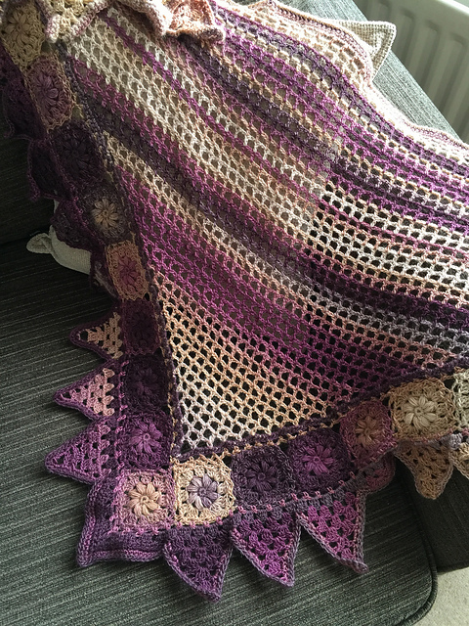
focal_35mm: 29
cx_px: 234
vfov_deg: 61.7
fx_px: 524
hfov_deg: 48.2
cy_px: 313
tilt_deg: -59.8
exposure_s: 1/17
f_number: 2.2
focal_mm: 4.15
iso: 50
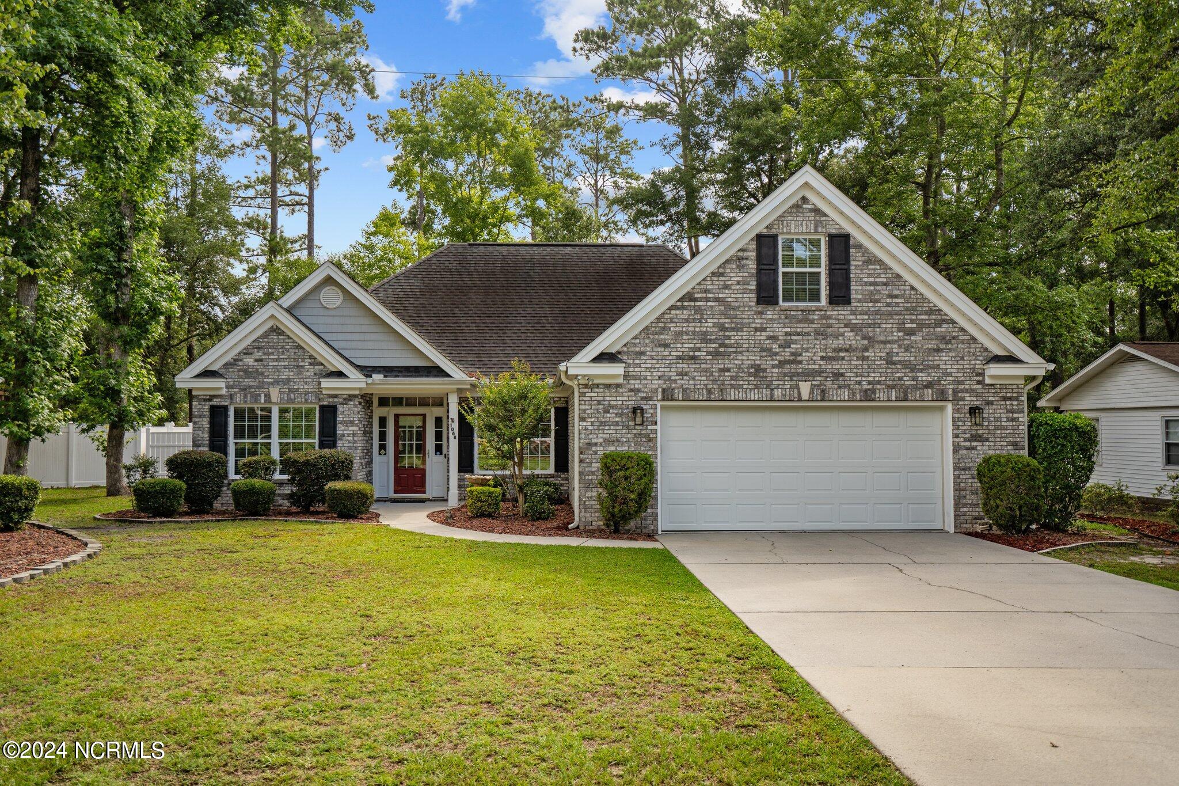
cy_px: 393
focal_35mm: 30
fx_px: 982
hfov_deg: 61.9
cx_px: 590
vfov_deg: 43.6
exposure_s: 1/1000
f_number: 4
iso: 250
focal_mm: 30
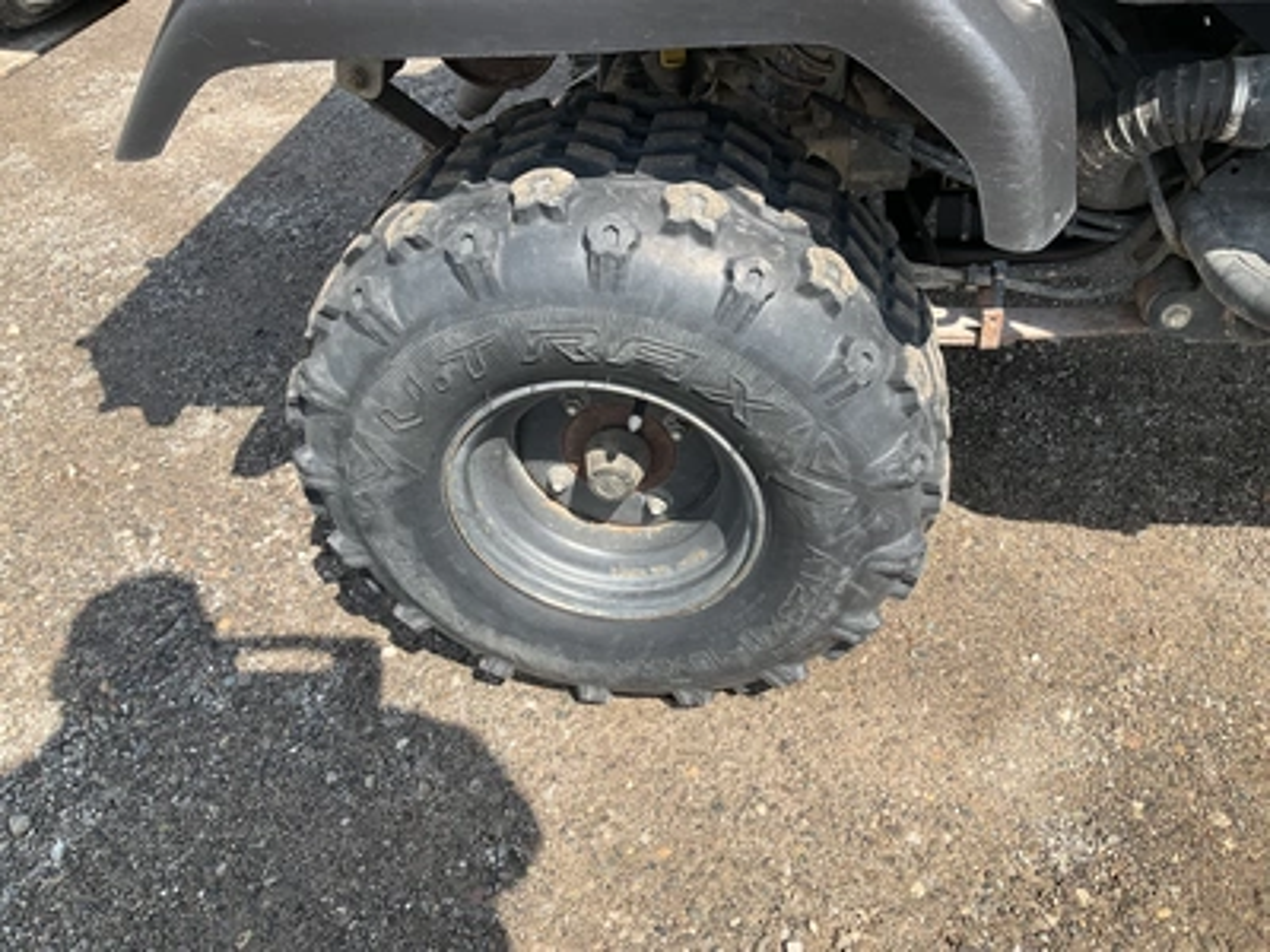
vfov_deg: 48.2
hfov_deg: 61.7
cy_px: 476
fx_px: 1064
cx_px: 635
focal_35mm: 29
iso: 25
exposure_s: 1/691
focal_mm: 3
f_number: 1.8
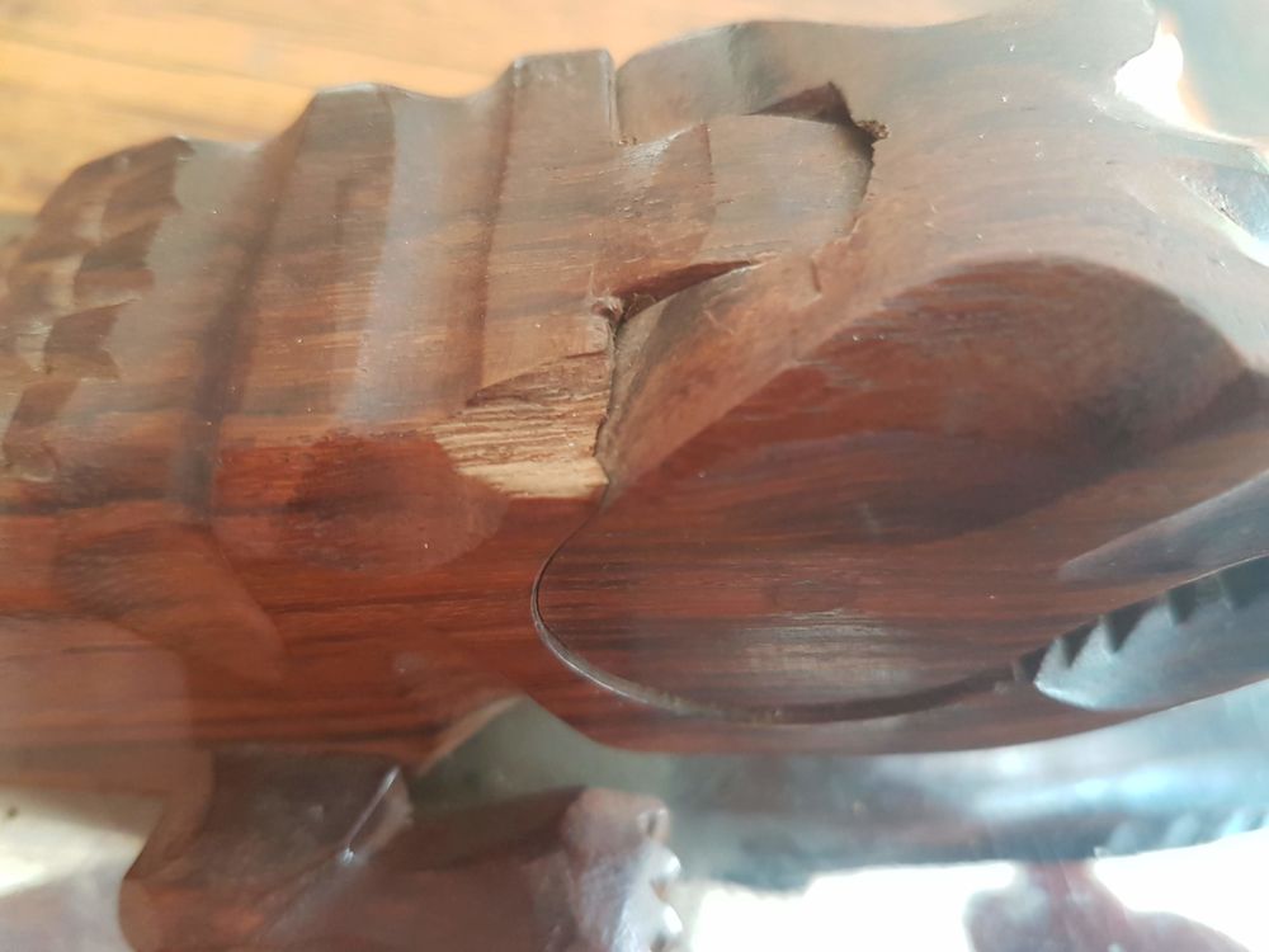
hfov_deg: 67.3
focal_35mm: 26
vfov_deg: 53.1
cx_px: 634
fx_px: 953
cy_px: 476
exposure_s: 1/16
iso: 200
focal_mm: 4.2
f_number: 1.7
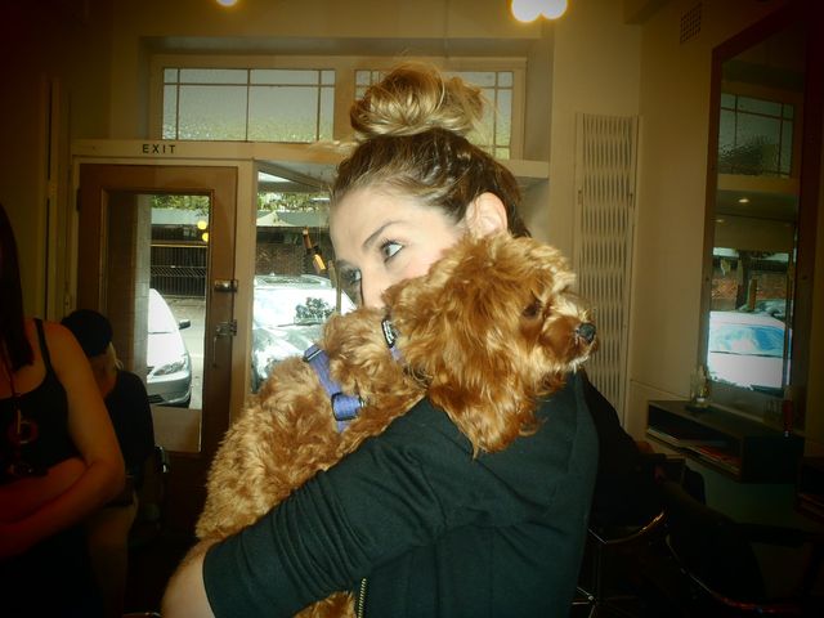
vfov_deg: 49.7
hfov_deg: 63.4
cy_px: 309
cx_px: 412
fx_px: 667
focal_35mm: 28
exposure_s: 1/30
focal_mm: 5
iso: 100
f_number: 3.9
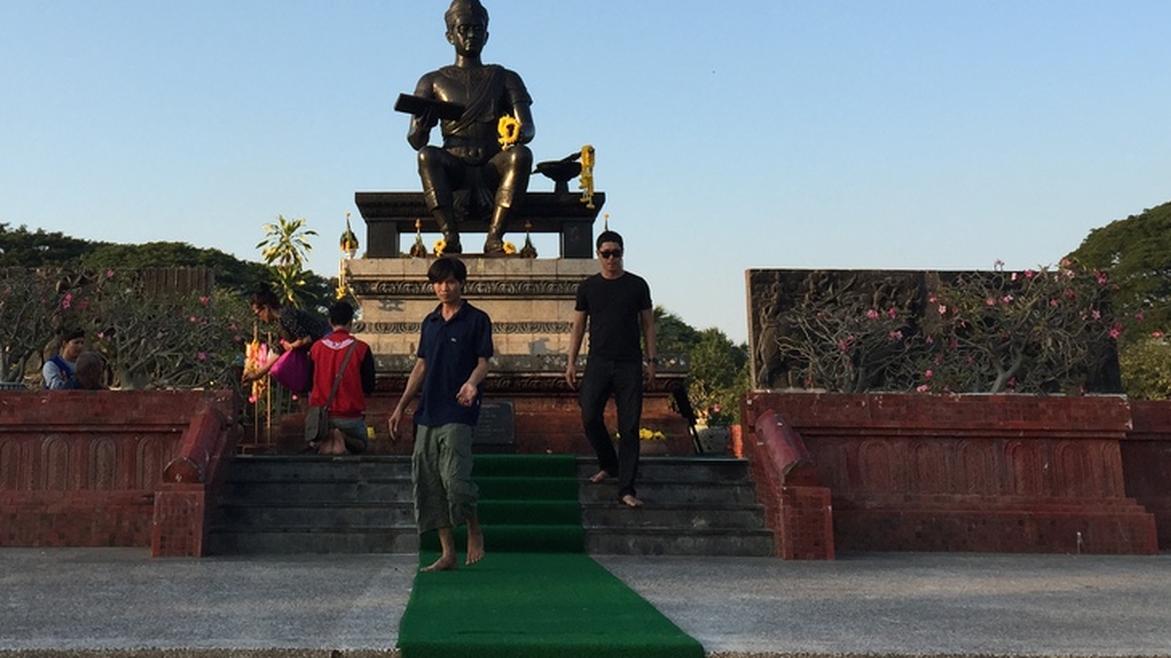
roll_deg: -0.8
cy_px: 2
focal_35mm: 52
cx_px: 437
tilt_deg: +15.5
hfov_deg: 39.6
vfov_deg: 22.2
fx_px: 1615
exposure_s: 1/964
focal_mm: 4.15
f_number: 2.2
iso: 32
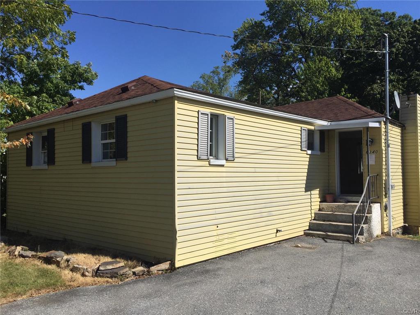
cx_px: 210
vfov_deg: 48.2
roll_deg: -1.2
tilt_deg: +4.6
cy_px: 158
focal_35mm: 29
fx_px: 352
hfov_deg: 61.7
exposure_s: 1/3300
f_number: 2.2
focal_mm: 4.15
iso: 32
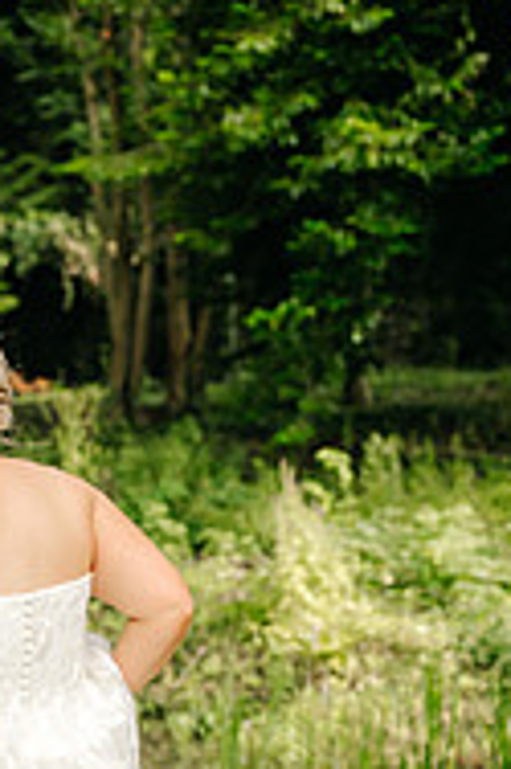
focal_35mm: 84
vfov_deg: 22.7
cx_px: -61
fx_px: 1792
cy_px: 859
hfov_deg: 15.8
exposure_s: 1/1600
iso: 100
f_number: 2
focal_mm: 35
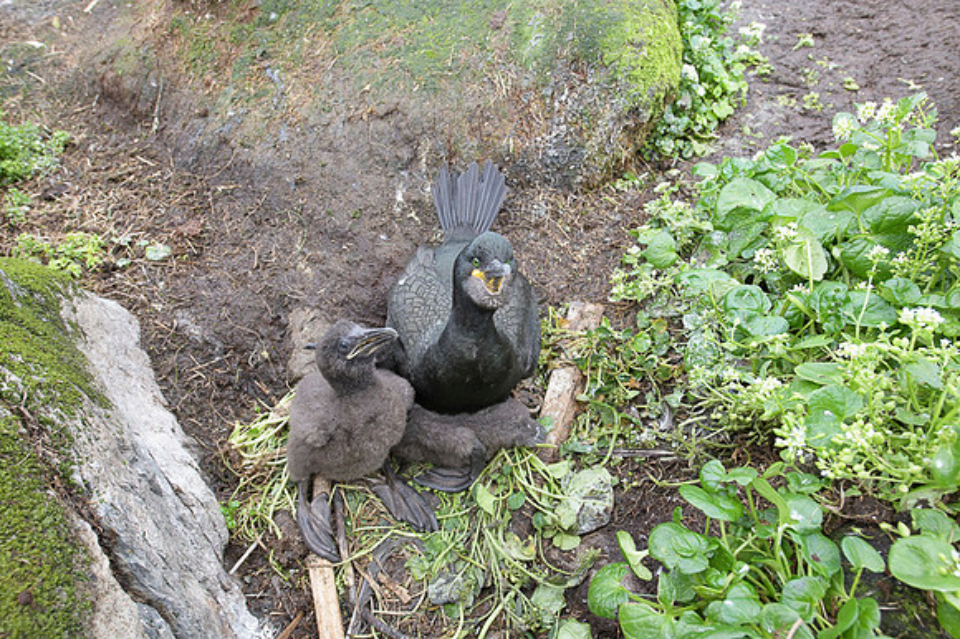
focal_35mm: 21
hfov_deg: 81.2
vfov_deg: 59.4
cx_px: 480
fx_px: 560
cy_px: 320
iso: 1250
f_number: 8
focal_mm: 21
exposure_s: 1/250
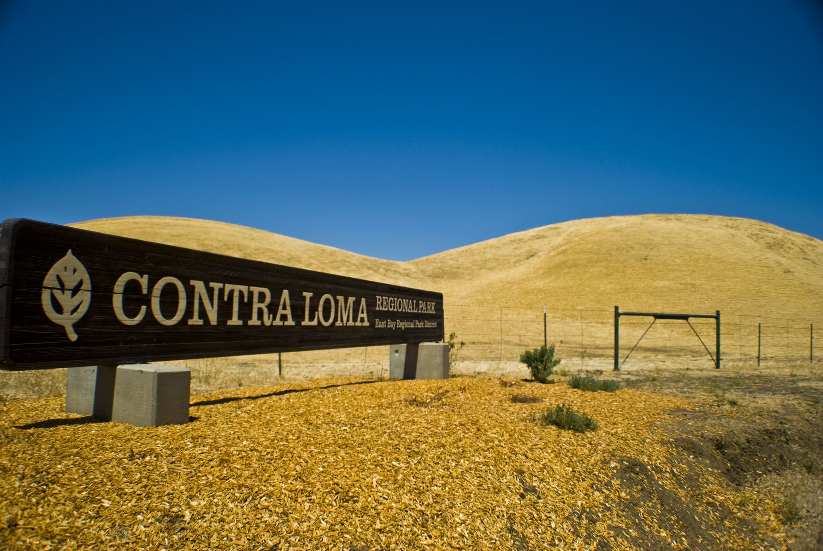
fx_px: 755
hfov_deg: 57.2
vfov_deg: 40.1
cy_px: 276
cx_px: 412
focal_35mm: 33
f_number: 4
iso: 125
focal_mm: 22
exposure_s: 1/2000
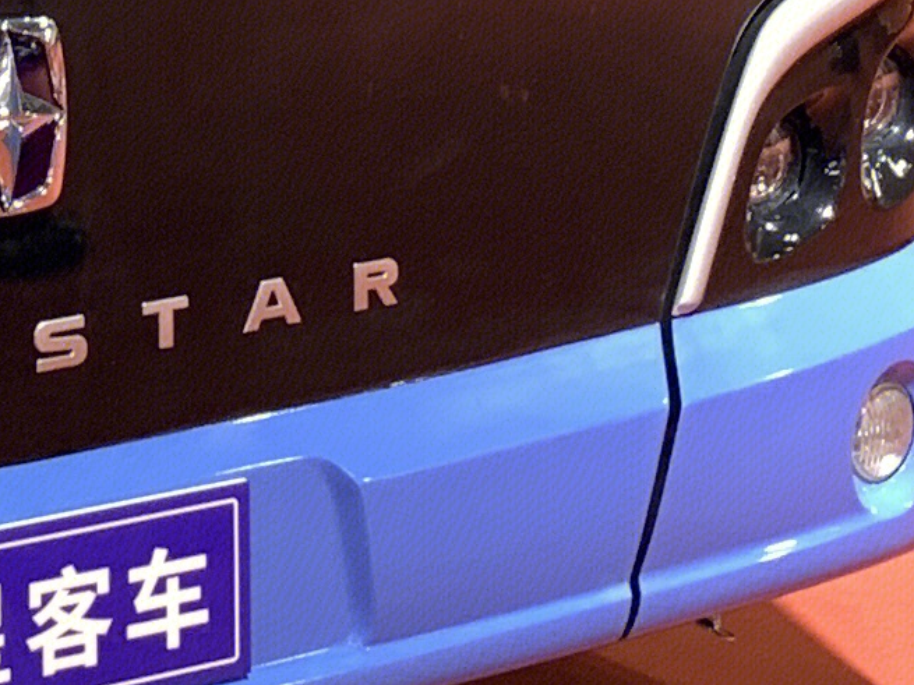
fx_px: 4224
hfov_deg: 11.9
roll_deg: +0.7
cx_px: -350
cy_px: -539
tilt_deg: -2.5
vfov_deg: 8.9
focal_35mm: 160
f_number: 1.8
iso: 100
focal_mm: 4.25
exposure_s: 1/60
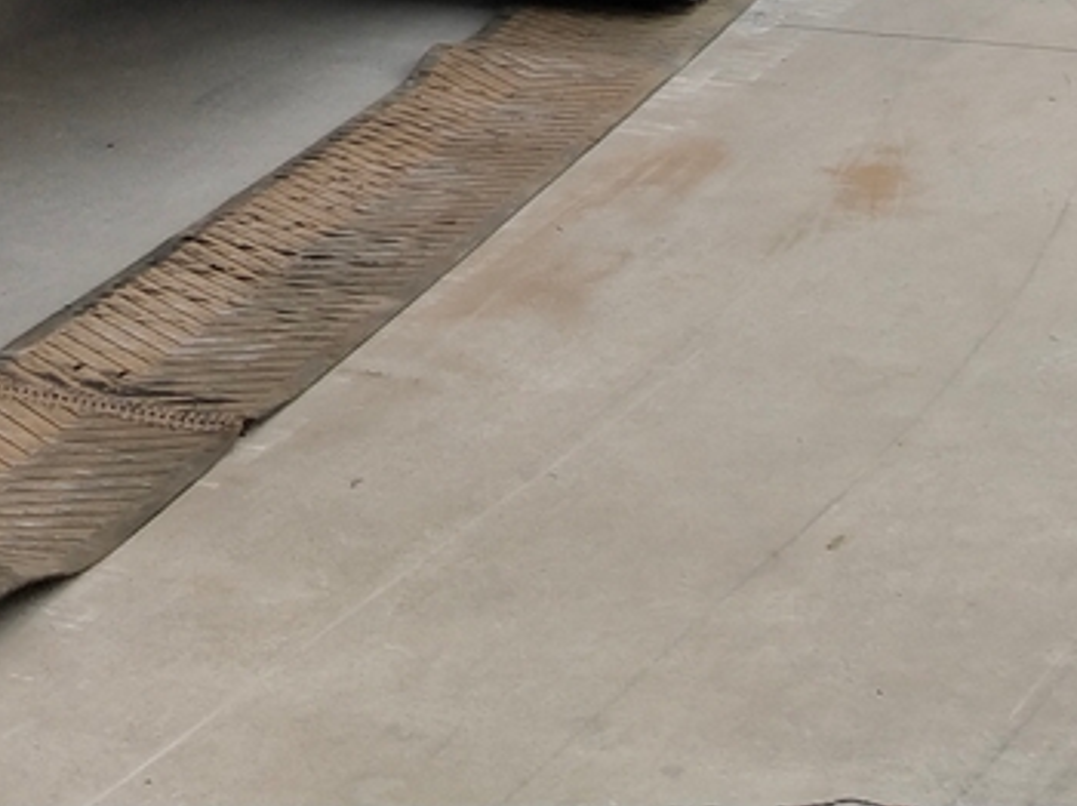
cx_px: 55
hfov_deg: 18.7
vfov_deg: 13.2
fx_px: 3202
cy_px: -575
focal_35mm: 103
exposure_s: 1/346
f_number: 1.8
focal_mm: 3.95
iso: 128
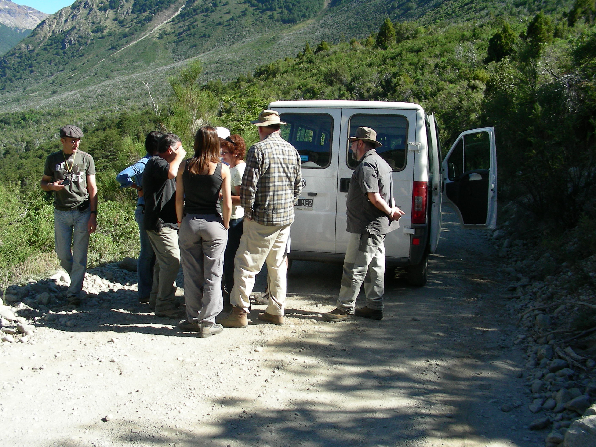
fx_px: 654
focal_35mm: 38
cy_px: 224
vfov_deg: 37.7
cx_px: 298
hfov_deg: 49.0
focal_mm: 6.3
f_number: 4
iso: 50
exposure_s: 1/308
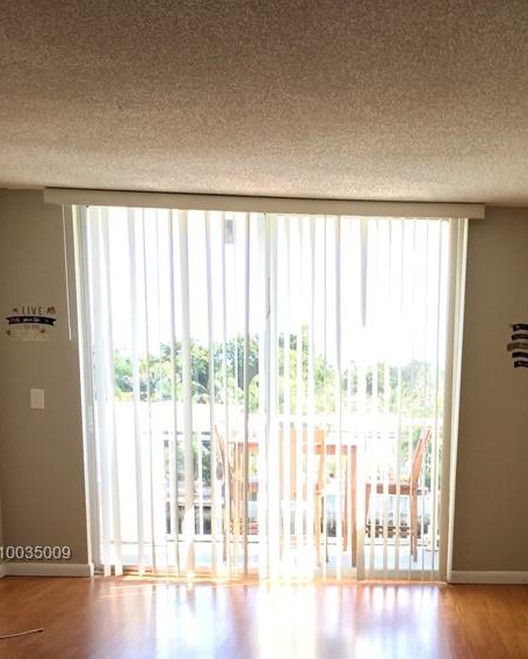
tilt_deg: -10.4
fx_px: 995
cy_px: 555
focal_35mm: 51
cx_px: 429
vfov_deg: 35.1
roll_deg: -1.2
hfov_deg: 29.0
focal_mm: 4.15
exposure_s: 1/60
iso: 32
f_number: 2.2
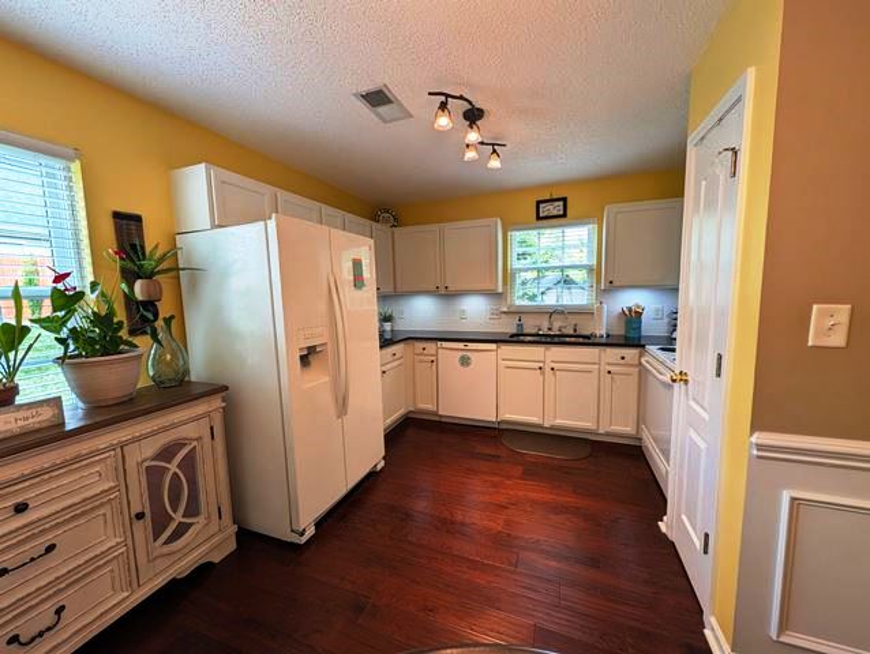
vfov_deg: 94.6
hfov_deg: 110.5
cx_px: 435
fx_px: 302
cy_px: 327
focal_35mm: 12
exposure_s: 1/120
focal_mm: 2.02
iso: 51
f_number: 1.7
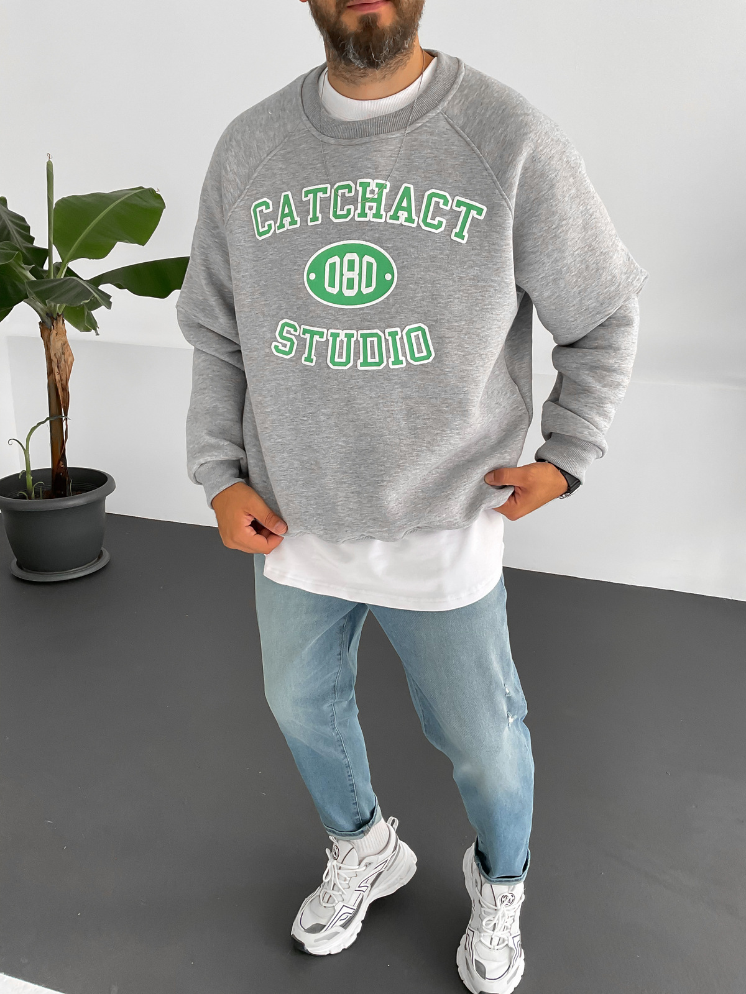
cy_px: 497
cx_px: 373
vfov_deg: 61.7
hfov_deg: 48.2
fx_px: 833
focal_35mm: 29
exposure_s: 1/120
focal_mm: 3
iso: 50
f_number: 1.8
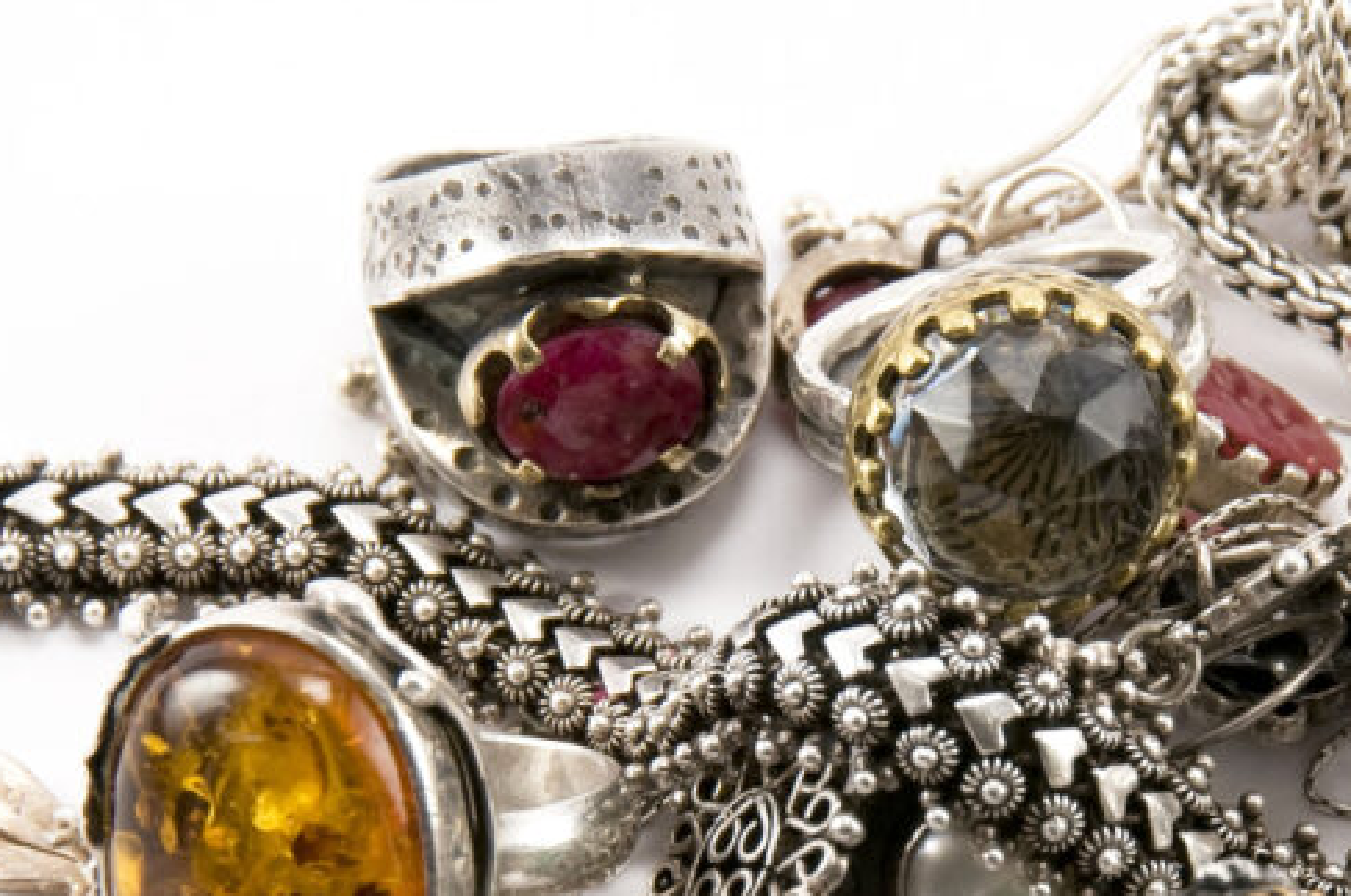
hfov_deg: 3.3
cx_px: 1118
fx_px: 23641
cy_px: 849
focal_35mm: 631
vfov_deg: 2.2
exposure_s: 1/30
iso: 200
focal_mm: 200
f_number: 11
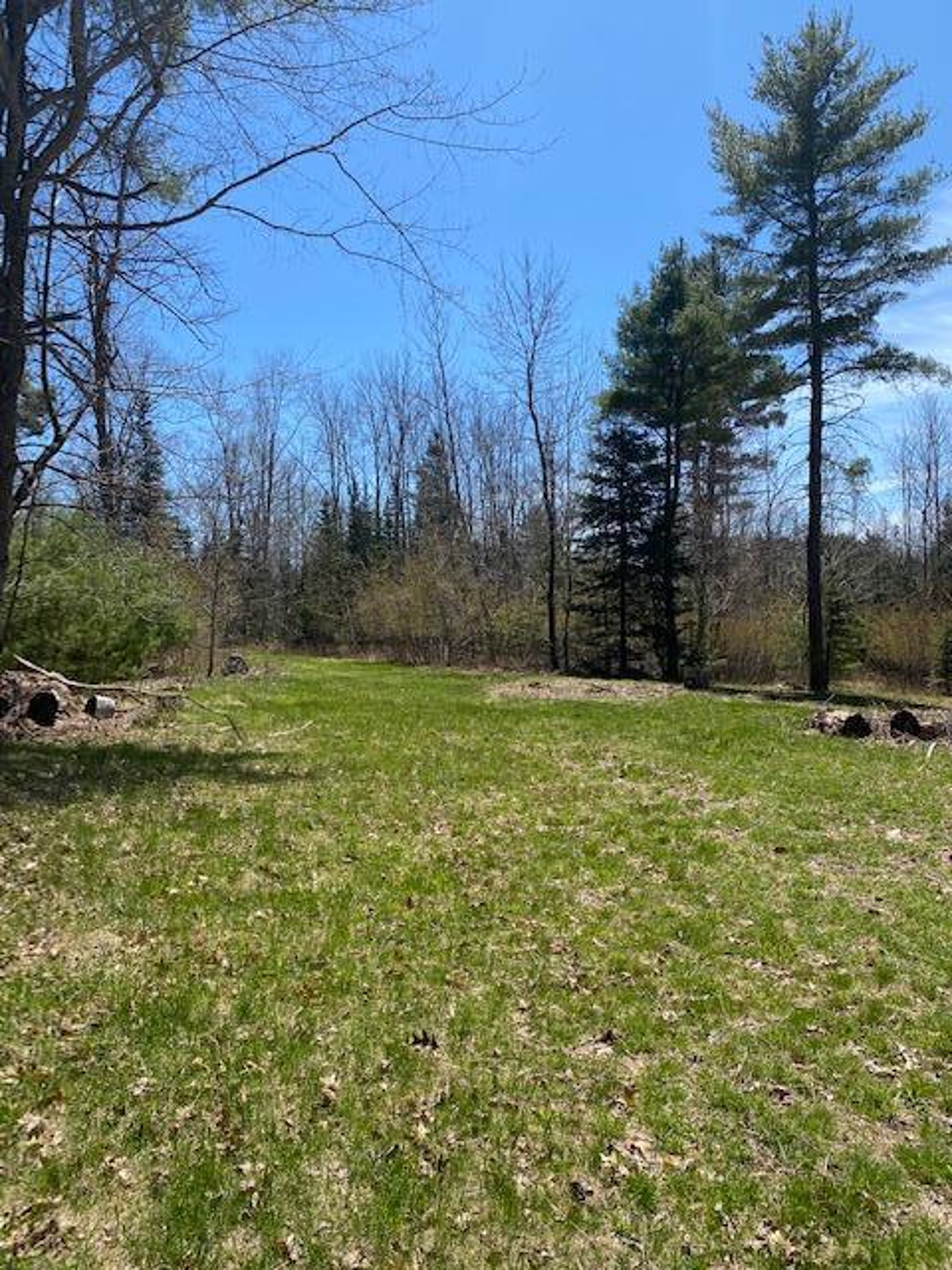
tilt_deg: -1.6
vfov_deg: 67.3
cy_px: 635
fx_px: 953
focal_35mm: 26
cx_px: 476
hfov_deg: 53.1
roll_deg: +1.2
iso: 32
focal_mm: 4.25
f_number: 1.8
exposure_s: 1/2519
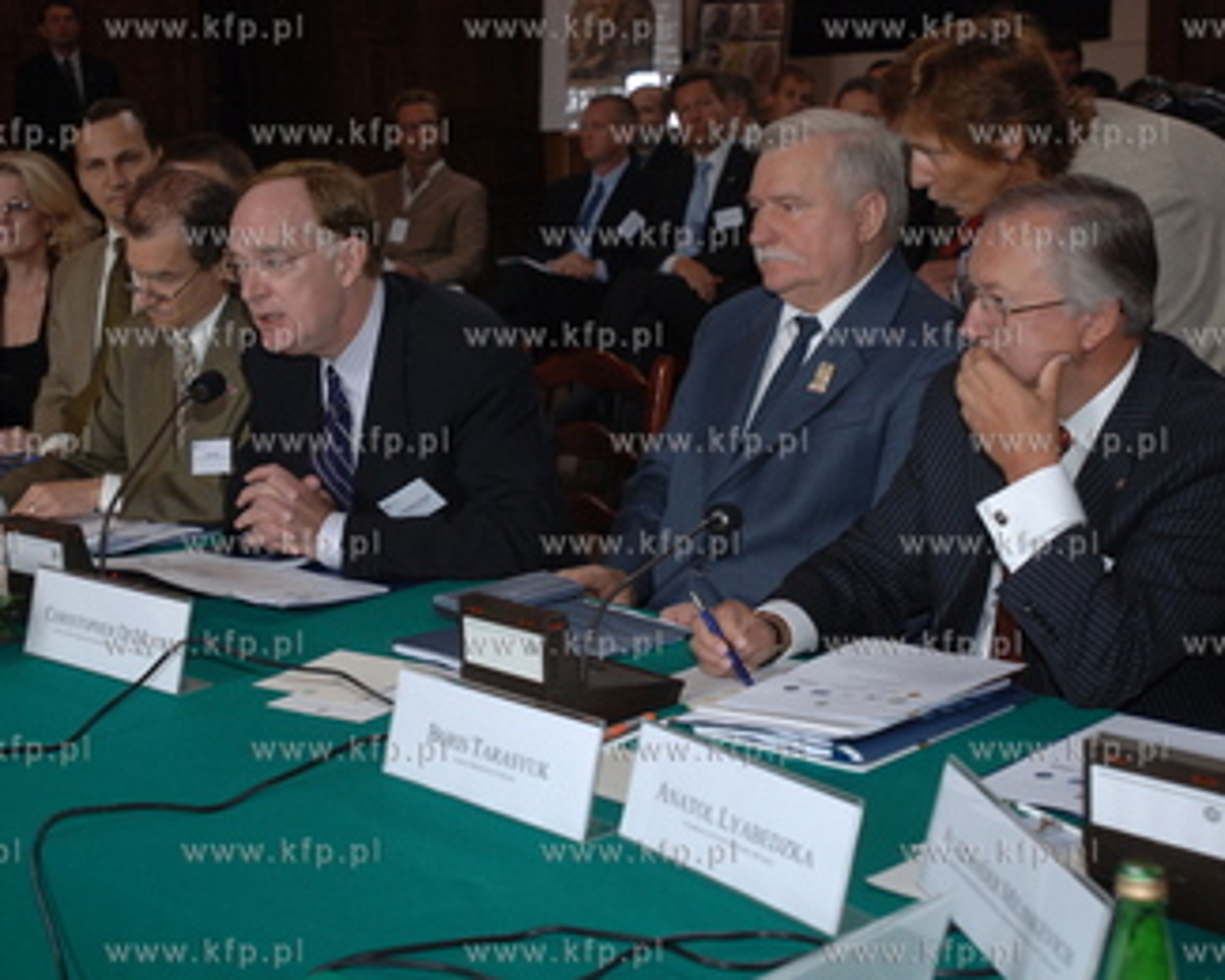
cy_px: 490
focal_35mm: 61
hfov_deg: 31.1
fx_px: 2196
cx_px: 482
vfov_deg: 25.2
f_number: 4
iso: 400
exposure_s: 1/25
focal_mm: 35
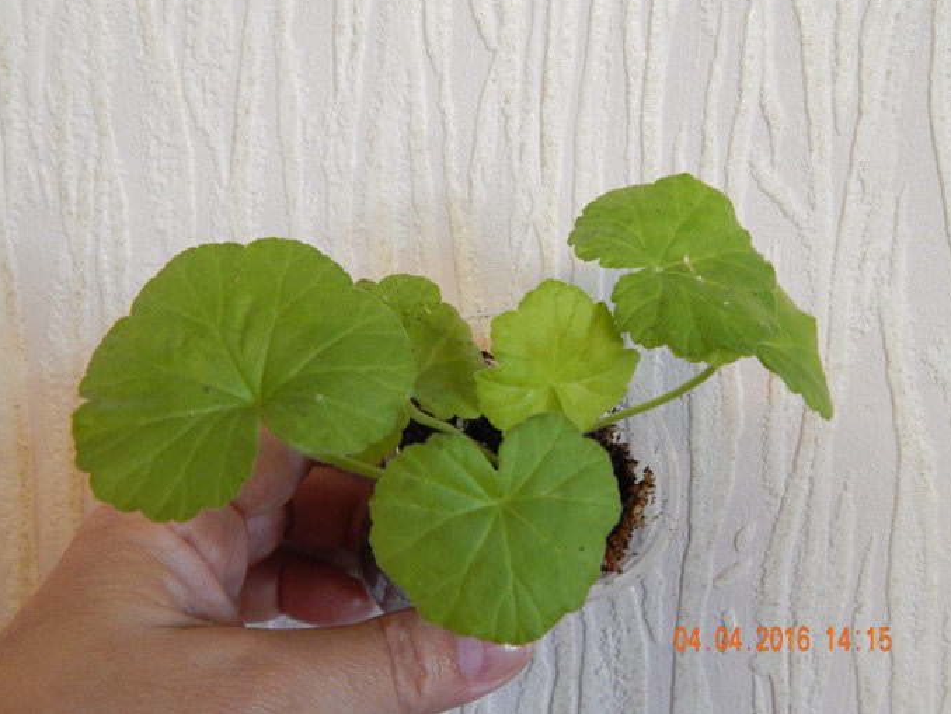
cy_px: 347
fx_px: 879
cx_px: 485
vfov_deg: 44.2
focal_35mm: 32
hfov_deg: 56.8
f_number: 3.2
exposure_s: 1/25
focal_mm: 5.6
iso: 400
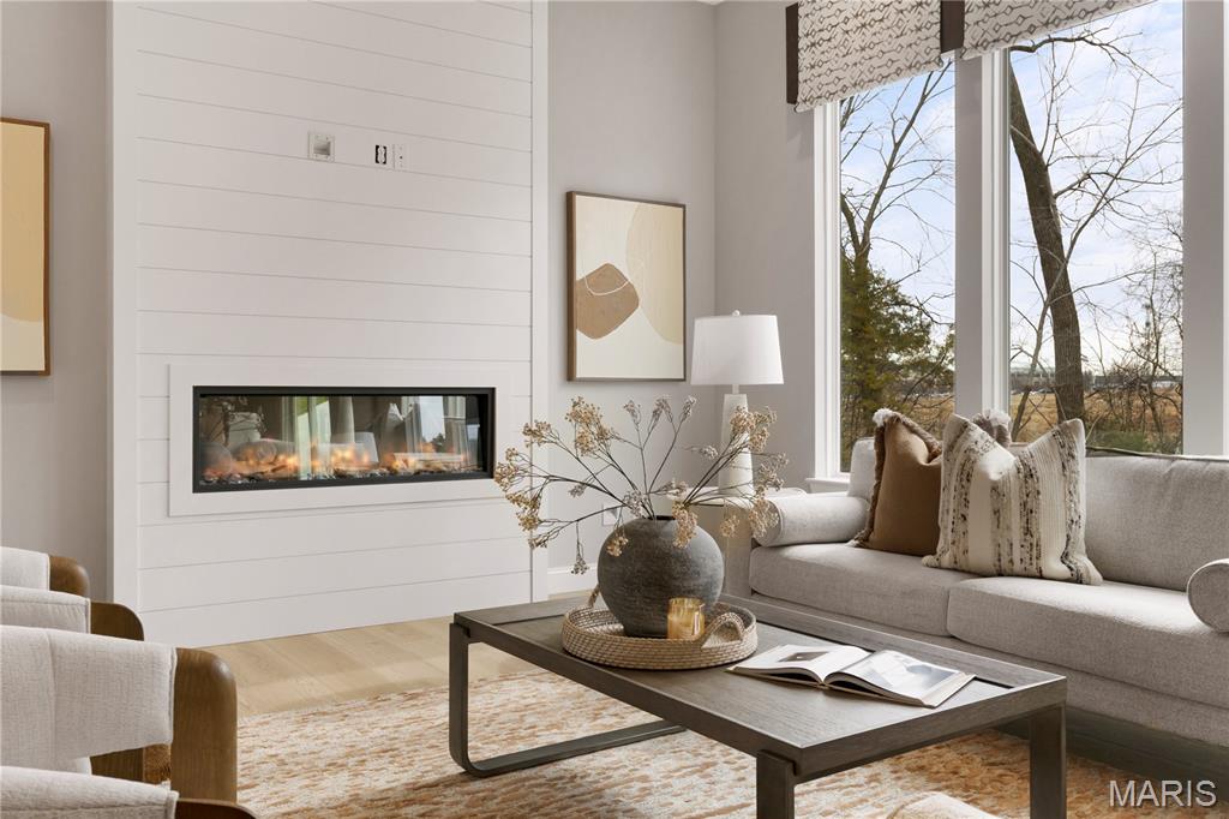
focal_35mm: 30
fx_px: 1024
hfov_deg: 61.9
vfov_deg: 43.6
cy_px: 410
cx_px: 614
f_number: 6.3
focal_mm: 20
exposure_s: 1/25
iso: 400
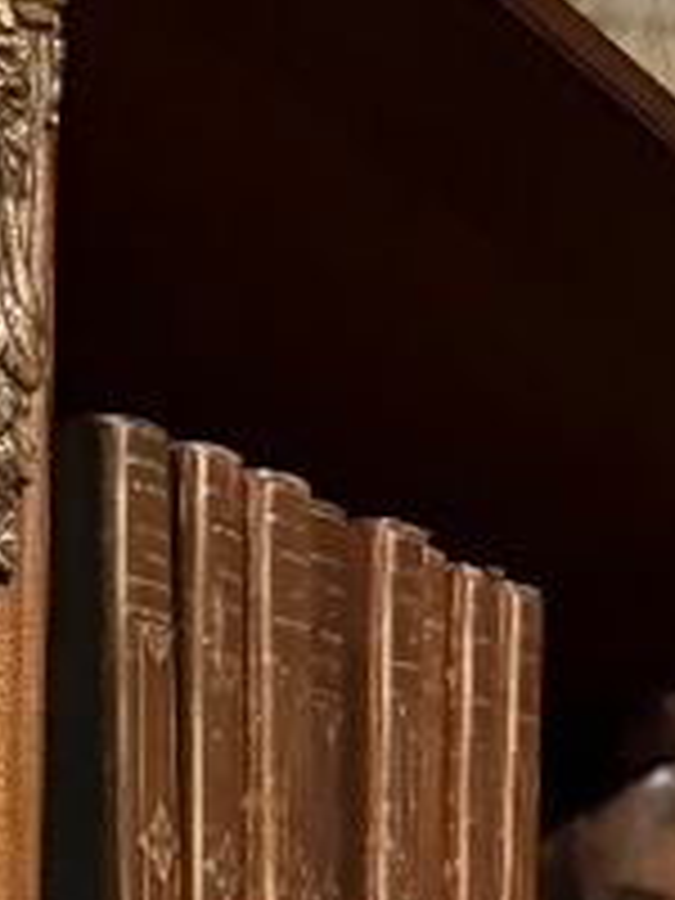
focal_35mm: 144
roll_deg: -1.6
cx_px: -292
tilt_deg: -5.2
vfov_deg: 11.9
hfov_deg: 10.0
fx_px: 3744
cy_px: 1904
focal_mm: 6.76
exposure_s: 1/30
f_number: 1.78
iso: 1600
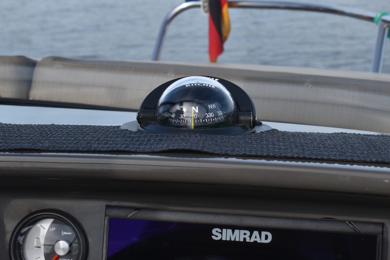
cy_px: 80
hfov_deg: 23.4
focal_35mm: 87
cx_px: 211
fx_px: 940
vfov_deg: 15.7
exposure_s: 1/320
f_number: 9
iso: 200
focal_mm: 35
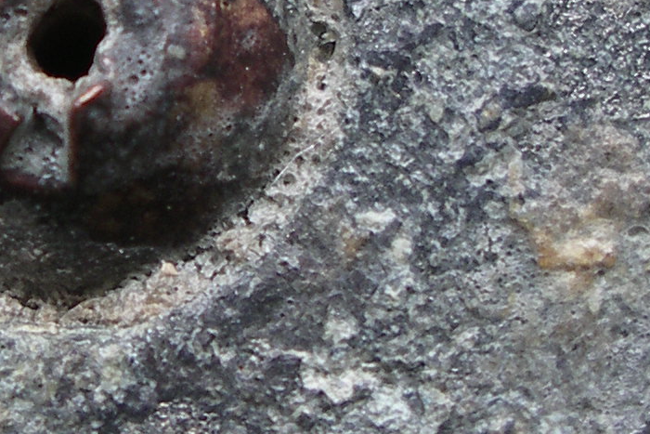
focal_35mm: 168
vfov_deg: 8.1
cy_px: 29
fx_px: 3034
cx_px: 110
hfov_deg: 12.2
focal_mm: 7.8
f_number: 2.8
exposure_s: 1/80
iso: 80
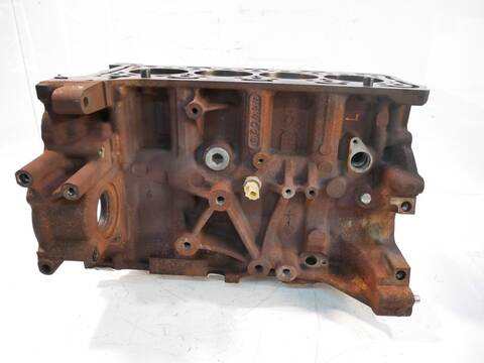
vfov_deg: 56.8
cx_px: 242
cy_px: 182
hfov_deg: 71.6
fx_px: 336
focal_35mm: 24
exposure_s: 1/60
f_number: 3.5
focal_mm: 12
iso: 1250
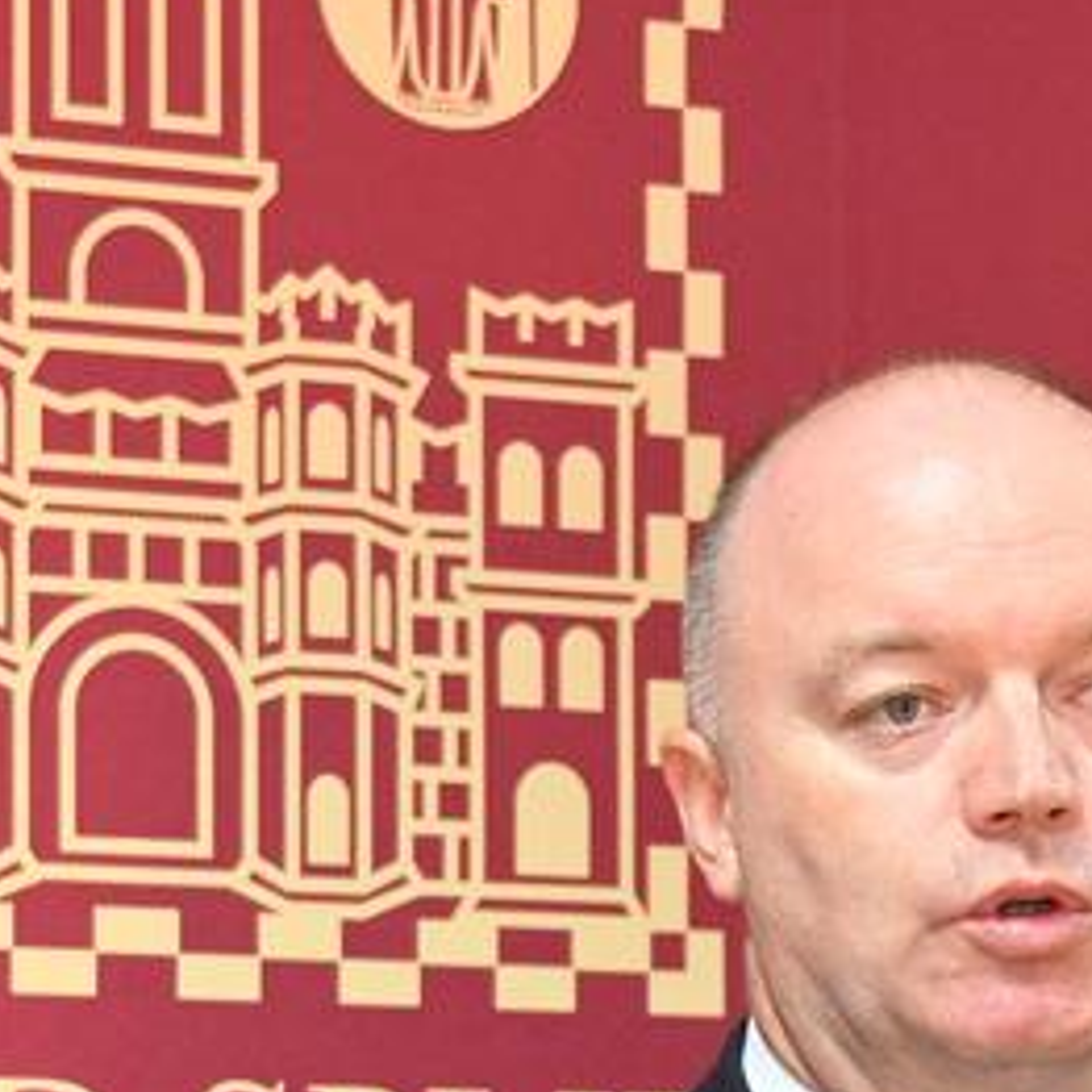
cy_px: 1236
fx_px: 6196
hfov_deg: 10.0
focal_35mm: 174
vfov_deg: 10.0
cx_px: 1117
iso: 3200
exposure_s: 1/125
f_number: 4
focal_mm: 33.5
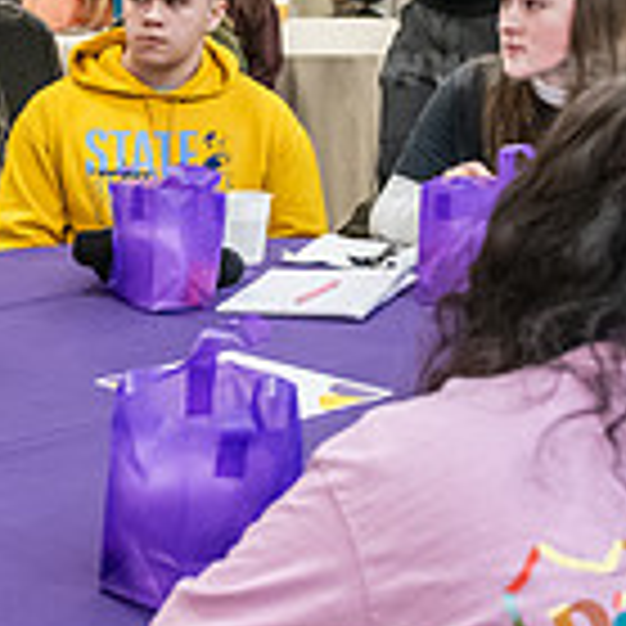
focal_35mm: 99
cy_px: 160
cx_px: 171
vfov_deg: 17.5
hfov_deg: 17.5
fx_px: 2026
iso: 2500
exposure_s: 1/125
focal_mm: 28
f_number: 3.5
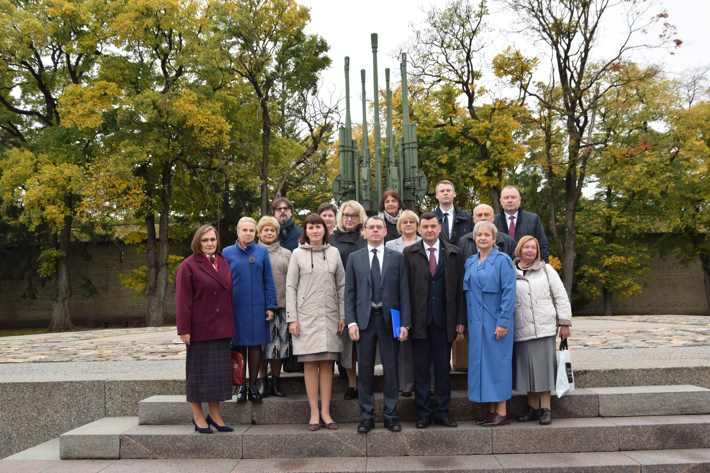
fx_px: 710
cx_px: 355
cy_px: 236
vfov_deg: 36.9
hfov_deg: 53.1
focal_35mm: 36
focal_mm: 24
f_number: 5.6
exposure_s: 1/125
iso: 250
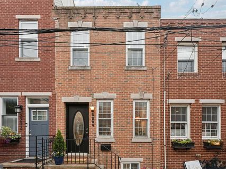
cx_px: 107
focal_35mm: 18
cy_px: 86
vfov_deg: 71.6
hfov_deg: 87.7
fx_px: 117
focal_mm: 16
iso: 100
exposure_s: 1/15
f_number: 8
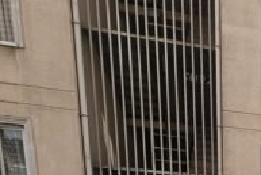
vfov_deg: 19.2
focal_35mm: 56
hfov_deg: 25.4
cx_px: 404
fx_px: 406
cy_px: 304
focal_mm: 2.2
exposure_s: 1/989
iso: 50
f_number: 2.2
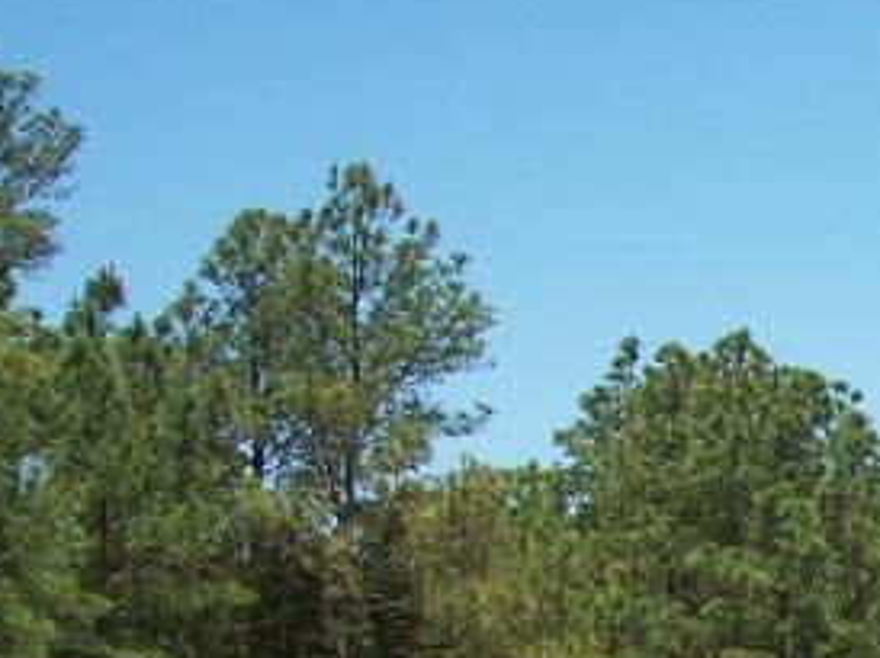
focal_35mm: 146
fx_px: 3708
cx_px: 1365
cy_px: 953
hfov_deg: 12.8
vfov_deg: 9.9
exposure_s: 1/750
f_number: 4
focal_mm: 8
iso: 100
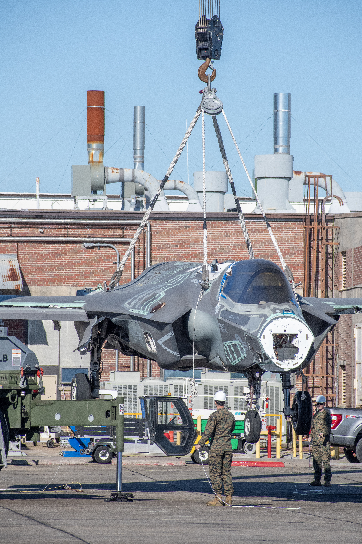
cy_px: 272
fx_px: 3952
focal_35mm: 262
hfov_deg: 5.2
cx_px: 181
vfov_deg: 7.9
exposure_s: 1/2000
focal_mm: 175
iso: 500
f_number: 8
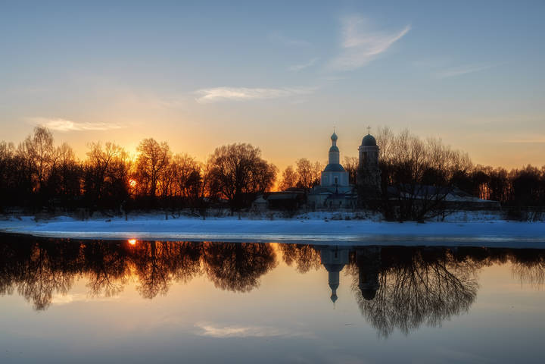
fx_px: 636
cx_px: 272
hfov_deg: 46.4
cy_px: 182
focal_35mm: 42
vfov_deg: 31.9
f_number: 9
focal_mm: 28
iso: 100
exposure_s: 1/125
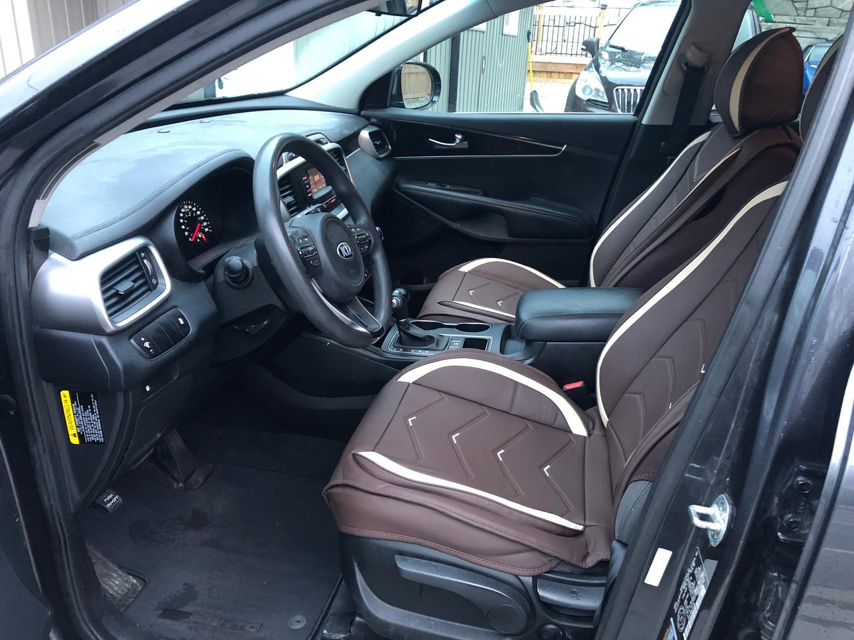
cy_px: 320
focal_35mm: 28
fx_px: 691
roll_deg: -2.5
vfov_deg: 49.7
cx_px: 427
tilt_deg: -22.4
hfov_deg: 63.4
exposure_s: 1/7
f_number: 1.8
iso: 80
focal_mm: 3.99
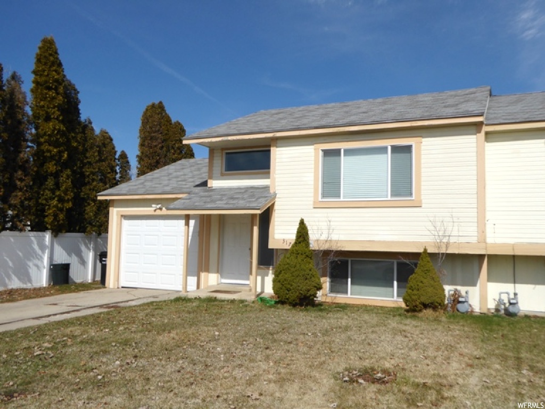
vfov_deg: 45.4
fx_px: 488
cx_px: 272
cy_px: 204
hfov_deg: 58.4
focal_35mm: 31
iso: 100
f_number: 4
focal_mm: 5.4
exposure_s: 1/2000
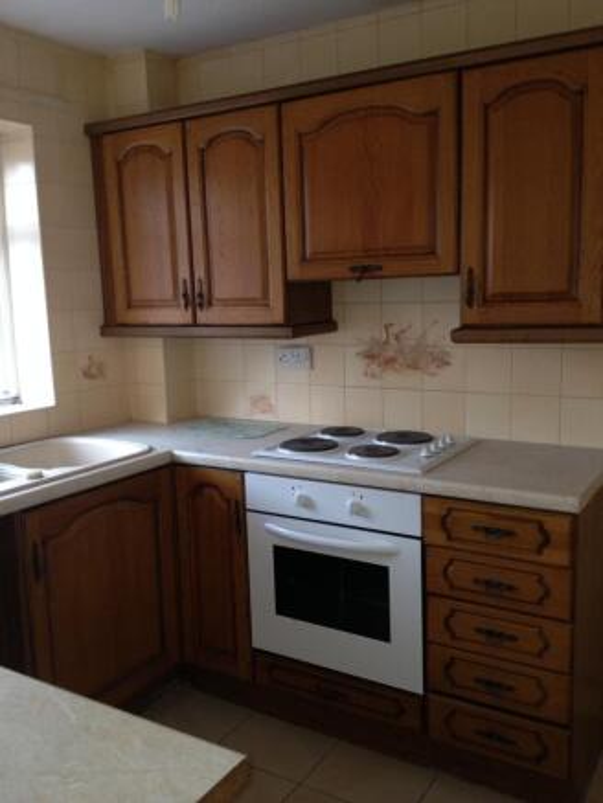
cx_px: 302
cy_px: 402
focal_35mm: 35
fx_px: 813
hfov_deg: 40.7
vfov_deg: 52.6
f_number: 2.4
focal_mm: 4.28
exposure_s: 1/20
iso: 100
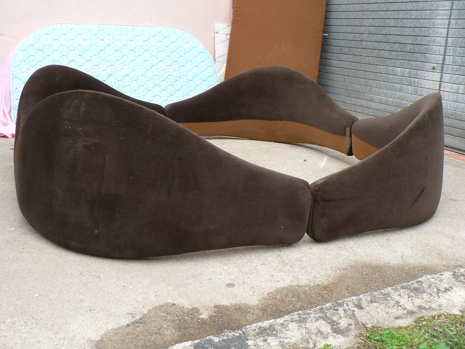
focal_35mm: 36
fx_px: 484
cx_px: 232
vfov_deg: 39.7
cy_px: 174
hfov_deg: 51.4
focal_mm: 6
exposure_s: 1/100
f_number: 2.8
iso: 80
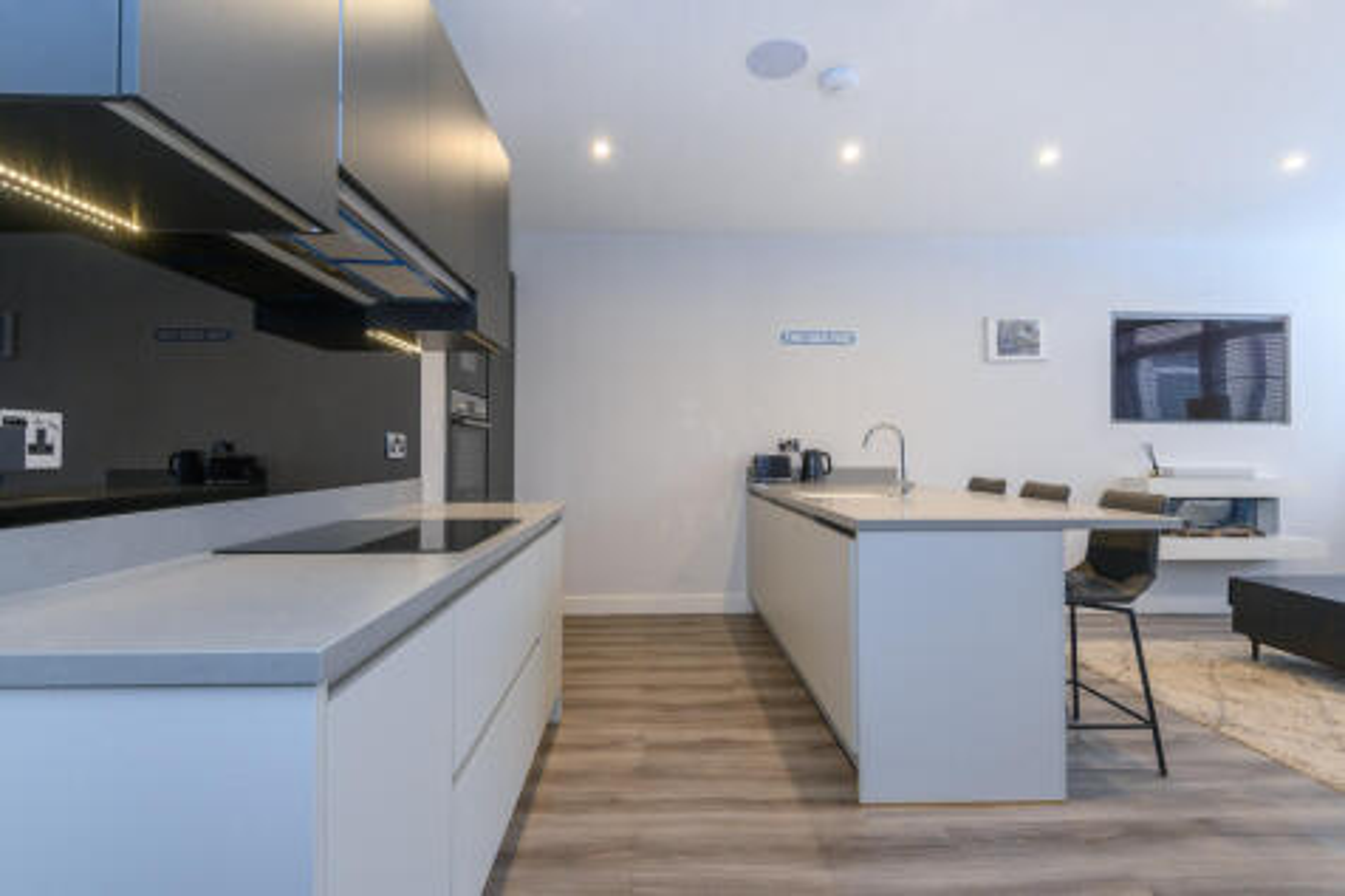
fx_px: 598
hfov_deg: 96.8
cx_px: 672
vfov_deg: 73.7
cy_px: 448
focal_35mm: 16
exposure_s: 1/15
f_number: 7.1
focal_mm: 16
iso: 640
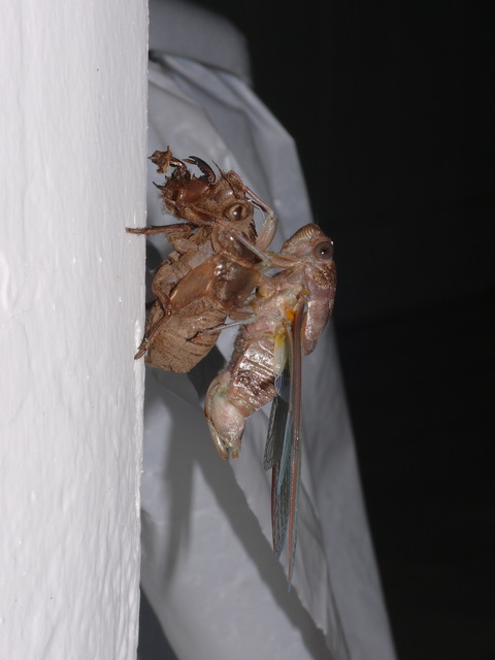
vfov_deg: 16.1
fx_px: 2326
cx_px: 248
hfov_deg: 12.1
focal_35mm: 122
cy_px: 330
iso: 100
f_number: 11
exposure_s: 1/640
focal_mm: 25.8
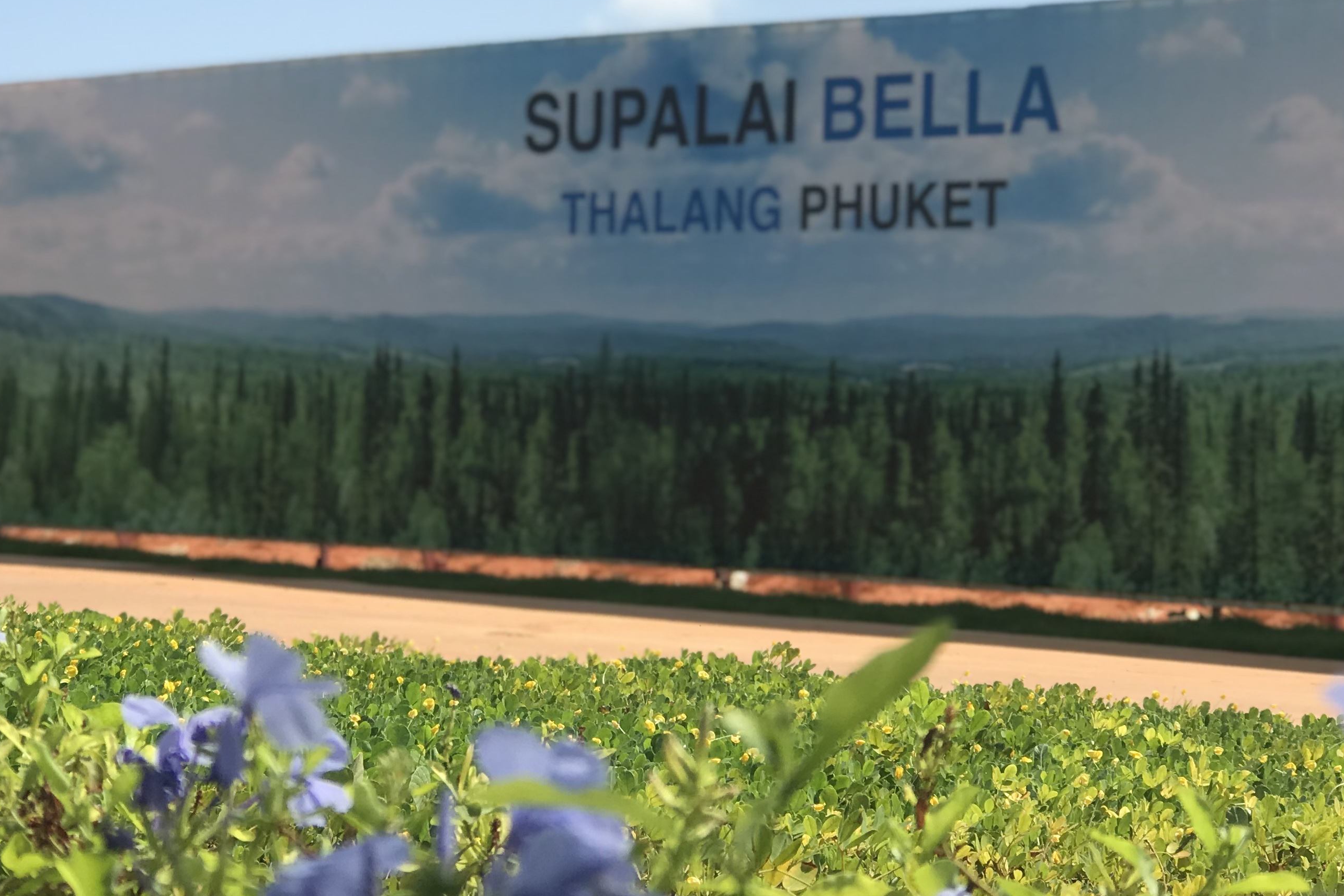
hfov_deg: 21.9
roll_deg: -1.1
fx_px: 3472
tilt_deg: -0.6
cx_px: 514
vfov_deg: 14.7
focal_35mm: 93
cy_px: 448
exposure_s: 1/1030
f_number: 2.8
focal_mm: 6.6
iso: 20
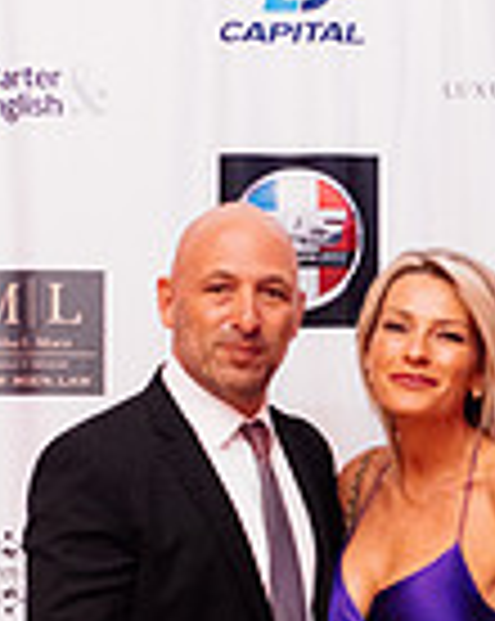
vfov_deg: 11.8
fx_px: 2955
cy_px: 648
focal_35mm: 161
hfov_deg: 9.5
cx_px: 413
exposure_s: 1/200
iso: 2000
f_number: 3.5
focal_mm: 35
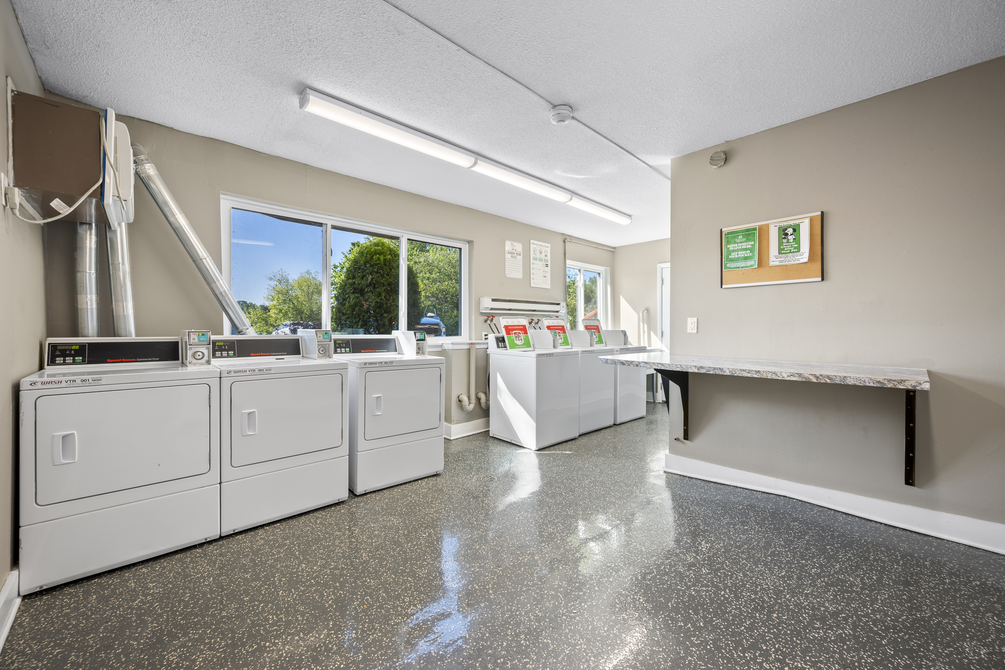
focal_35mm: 14
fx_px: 391
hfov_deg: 104.3
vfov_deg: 81.2
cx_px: 502
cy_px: 335
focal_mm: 14
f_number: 8
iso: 100
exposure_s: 1/2
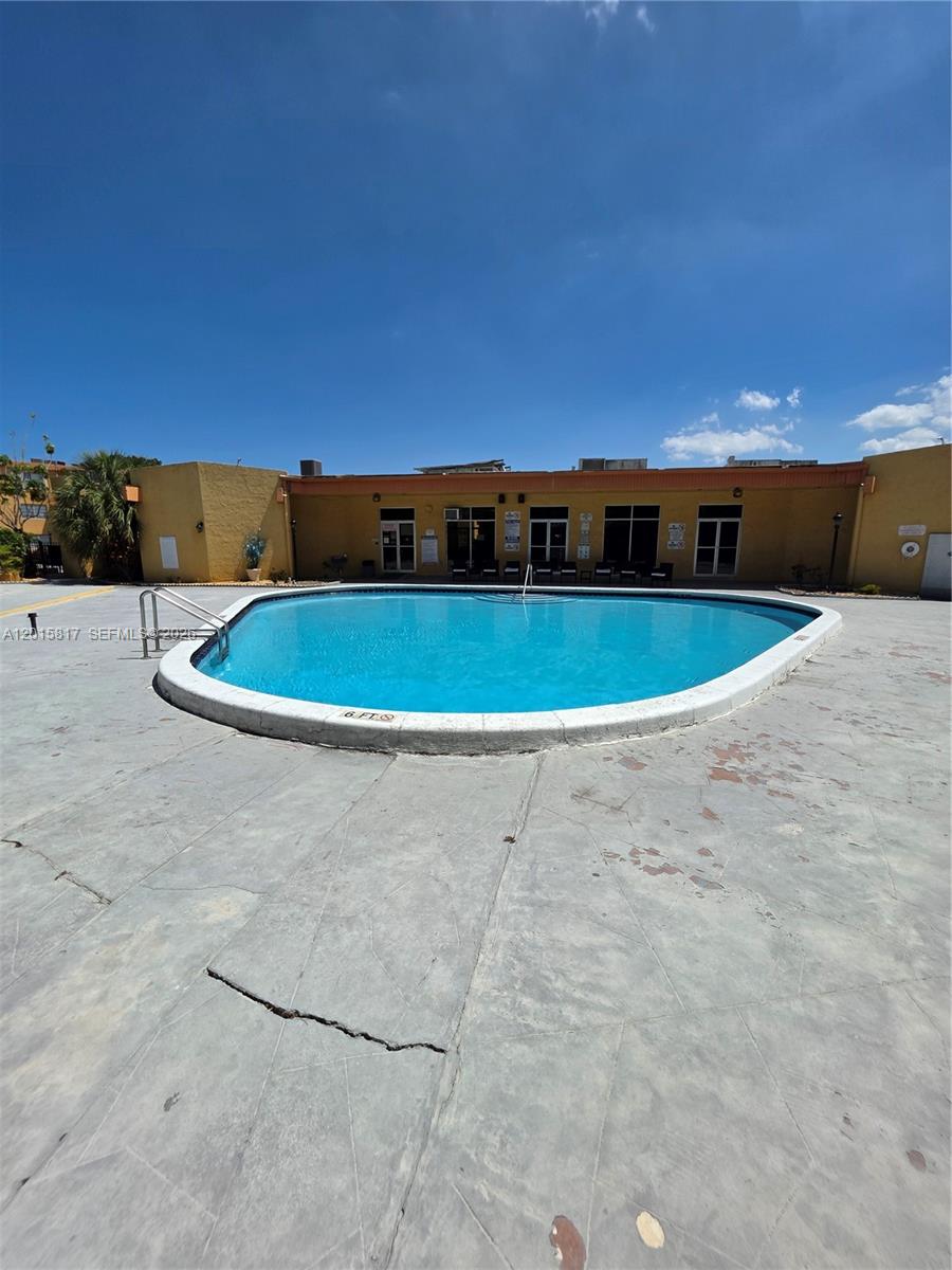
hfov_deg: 89.9
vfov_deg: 106.2
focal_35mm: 13
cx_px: 476
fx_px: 477
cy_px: 635
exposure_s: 1/5271
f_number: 1.9
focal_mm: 2.2
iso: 40
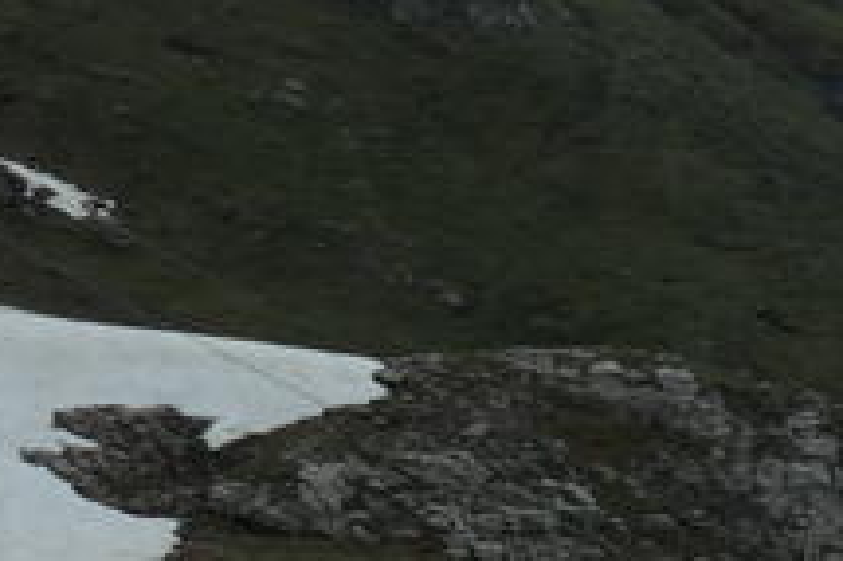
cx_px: 2537
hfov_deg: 7.8
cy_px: -239
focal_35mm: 230
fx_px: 5382
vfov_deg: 5.9
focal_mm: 12.2
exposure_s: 1/1000
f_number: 7.1
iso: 200
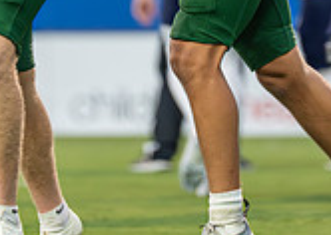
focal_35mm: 780
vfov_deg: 1.8
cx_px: 208
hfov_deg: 2.6
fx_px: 7321
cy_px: -142
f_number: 2.8
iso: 1600
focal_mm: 200
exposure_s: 1/1250
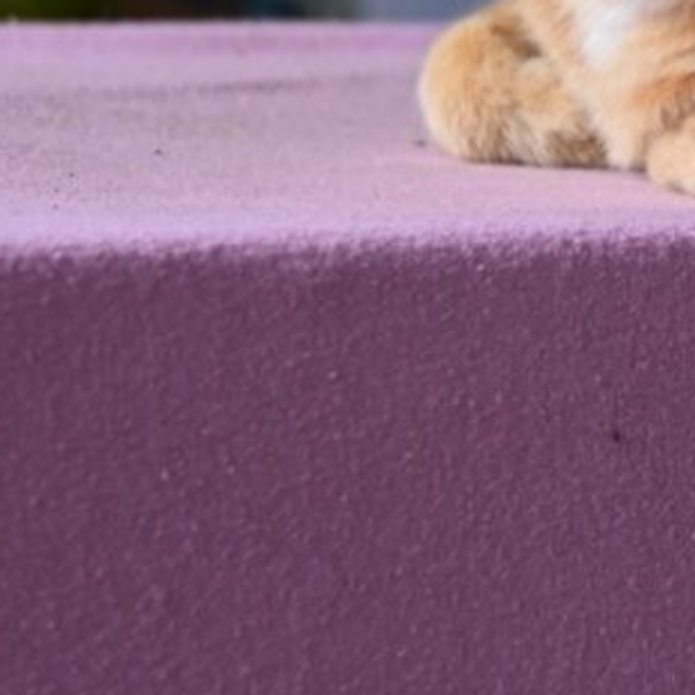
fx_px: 4793
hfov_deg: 8.1
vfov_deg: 8.2
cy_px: -16
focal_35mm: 211
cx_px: 1053
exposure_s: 1/250
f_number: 6.3
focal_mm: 50
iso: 400
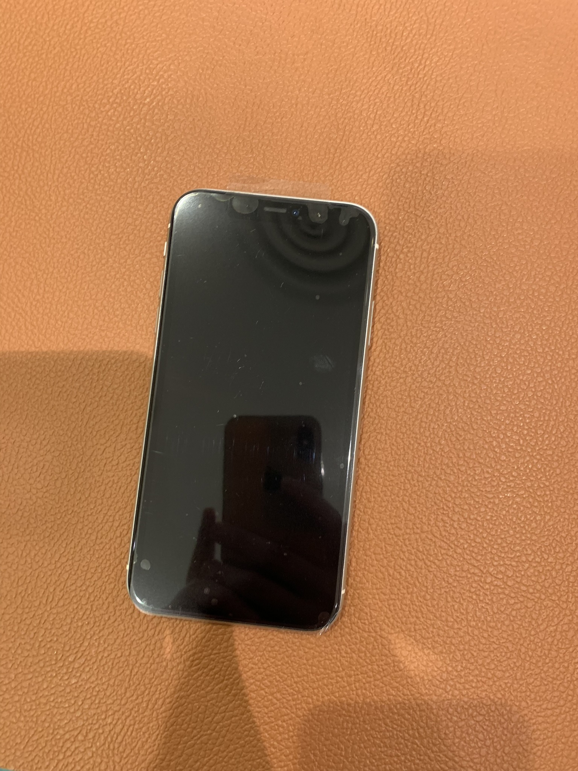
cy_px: 386
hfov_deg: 53.1
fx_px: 579
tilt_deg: -87.2
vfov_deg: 67.3
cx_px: 289
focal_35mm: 26
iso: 200
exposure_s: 1/50
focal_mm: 4.25
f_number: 1.8
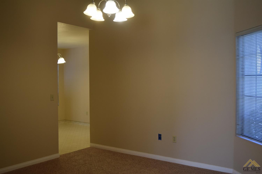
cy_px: 87
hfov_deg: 53.1
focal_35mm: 36
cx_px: 131
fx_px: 262
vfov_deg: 36.9
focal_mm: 24
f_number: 4.5
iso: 400
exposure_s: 1/80
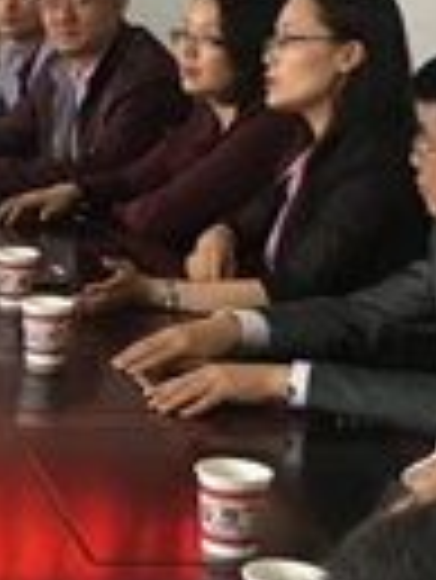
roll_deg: +0.0
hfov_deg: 12.1
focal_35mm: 112
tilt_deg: -9.8
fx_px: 1878
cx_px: -364
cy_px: 241
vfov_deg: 17.5
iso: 100
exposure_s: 1/33
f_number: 2.2
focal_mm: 4.15
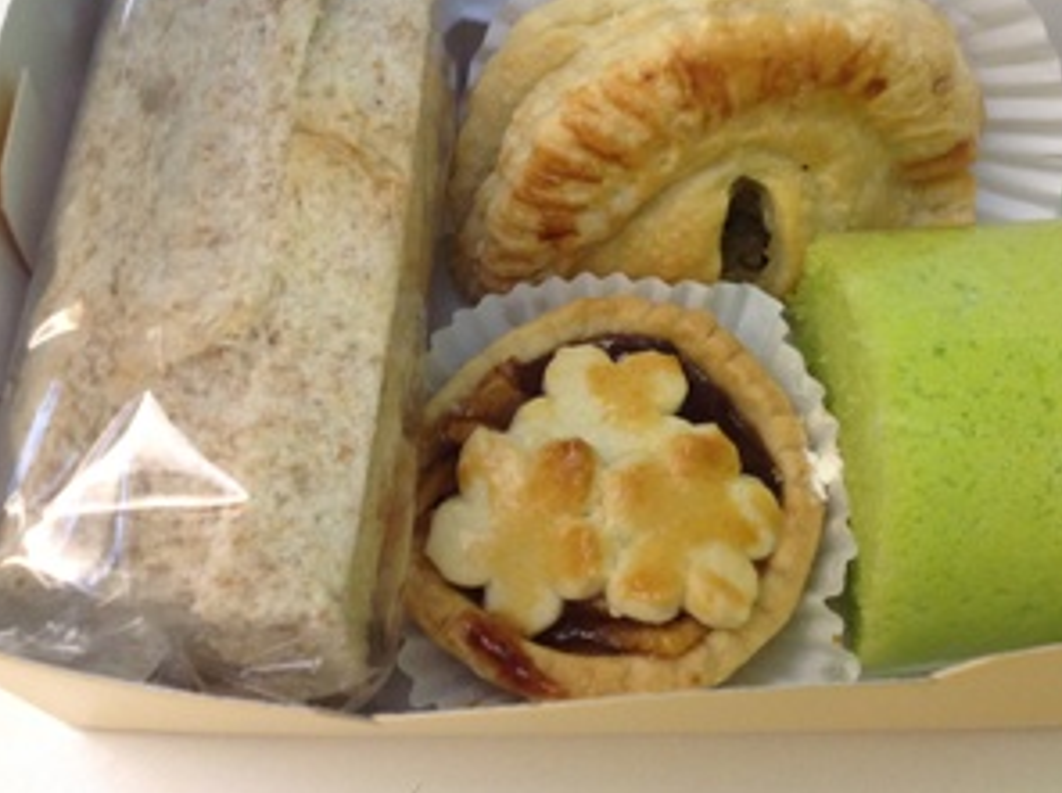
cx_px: 612
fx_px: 1409
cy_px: 294
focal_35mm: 46
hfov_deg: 41.2
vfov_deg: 31.3
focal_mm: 4.28
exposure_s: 1/17
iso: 160
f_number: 2.4
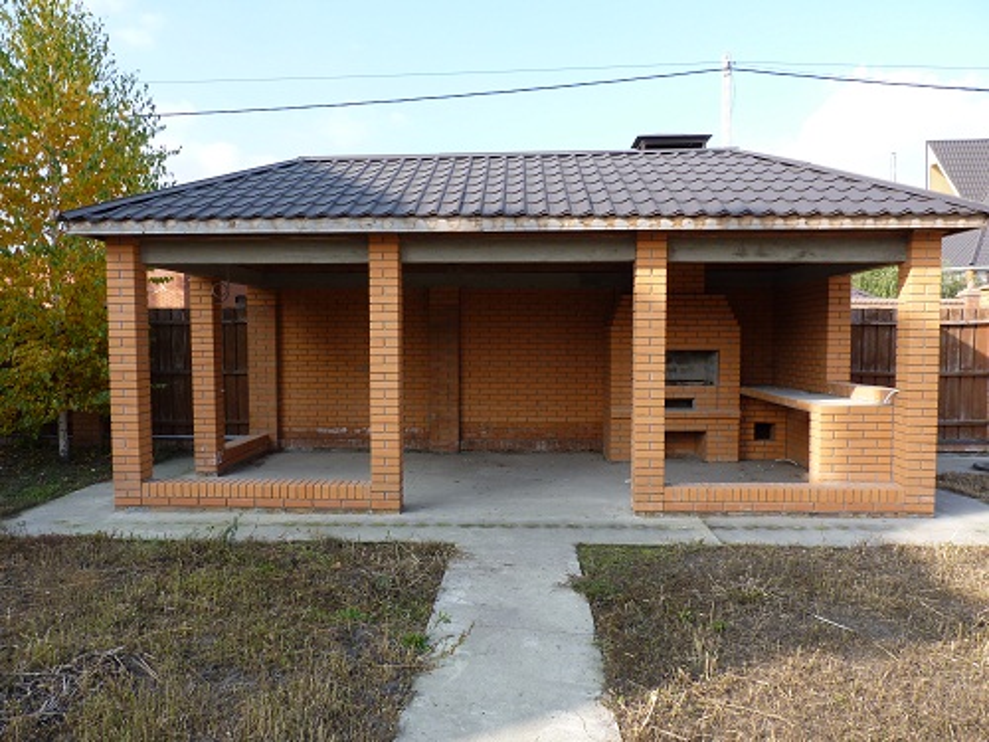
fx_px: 771
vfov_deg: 51.4
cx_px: 494
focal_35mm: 27
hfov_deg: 65.3
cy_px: 371
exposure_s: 1/160
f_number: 4
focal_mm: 4.8
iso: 80
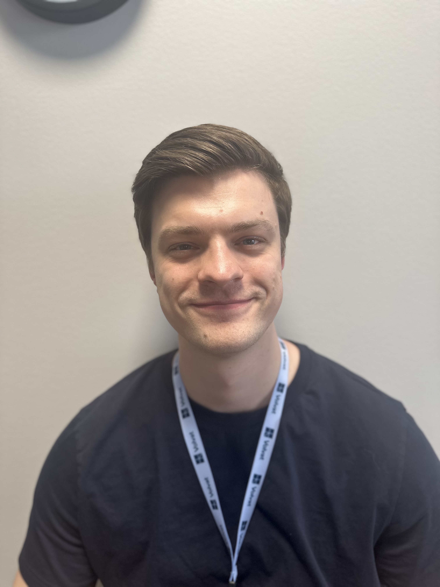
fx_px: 407
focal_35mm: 24
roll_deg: +1.9
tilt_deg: -10.7
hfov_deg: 56.8
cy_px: 294
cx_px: 220
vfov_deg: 71.6
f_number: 1.78
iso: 200
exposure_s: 1/121
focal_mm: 6.86
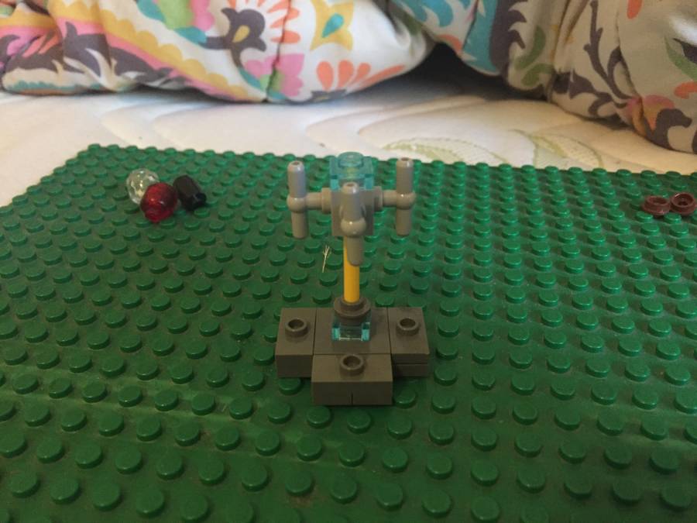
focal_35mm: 29
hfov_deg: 61.7
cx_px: 348
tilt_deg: -30.2
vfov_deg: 48.2
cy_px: 262
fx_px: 584
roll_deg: -0.5
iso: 250
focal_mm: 4.15
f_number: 2.2
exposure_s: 1/17
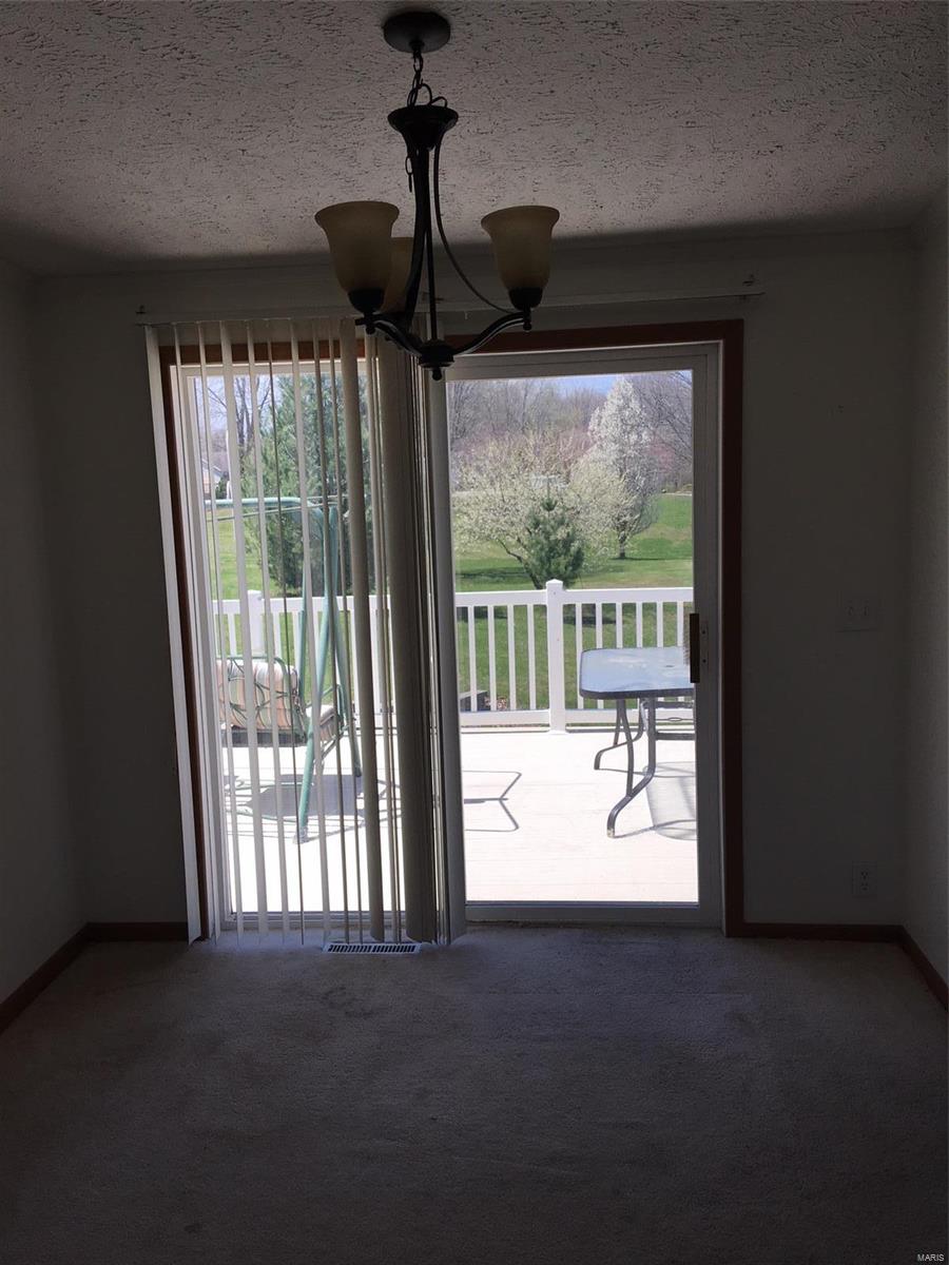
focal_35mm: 29
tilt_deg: -7.9
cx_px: 474
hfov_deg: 48.2
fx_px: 1060
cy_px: 632
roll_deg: +2.1
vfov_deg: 61.7
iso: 25
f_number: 2.2
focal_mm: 4.15
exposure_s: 1/630
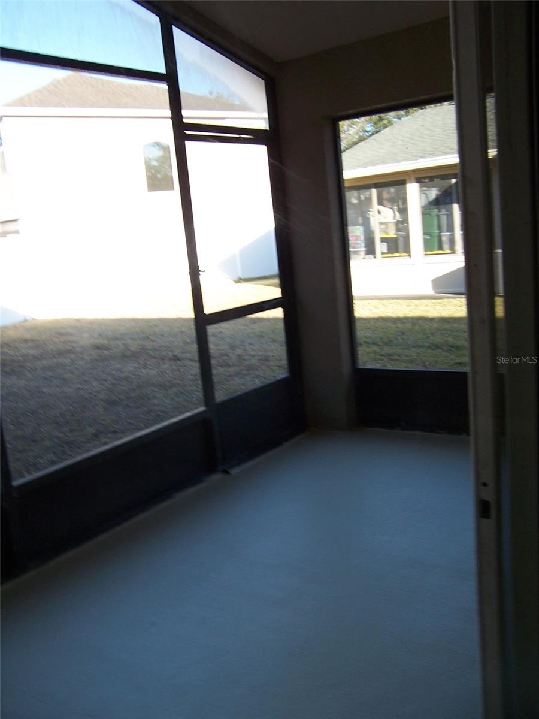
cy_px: 360
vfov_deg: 55.4
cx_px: 270
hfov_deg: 42.9
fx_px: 685
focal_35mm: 33
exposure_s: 1/90
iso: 80
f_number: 3.4
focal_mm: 5.5
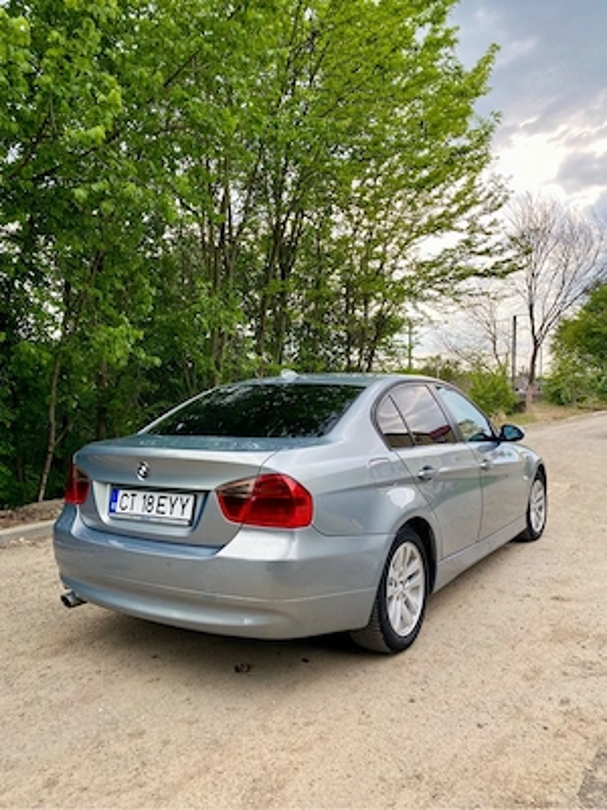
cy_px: 405
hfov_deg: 53.1
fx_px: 608
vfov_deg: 67.3
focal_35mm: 26
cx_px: 304
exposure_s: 1/475
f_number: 1.8
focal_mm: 4.25
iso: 32
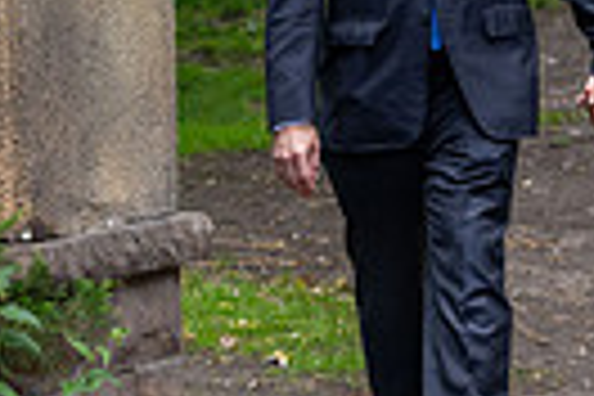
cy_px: -56
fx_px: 4636
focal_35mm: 281
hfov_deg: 7.3
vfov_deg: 4.9
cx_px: 608
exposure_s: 1/400
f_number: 4
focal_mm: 64
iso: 200
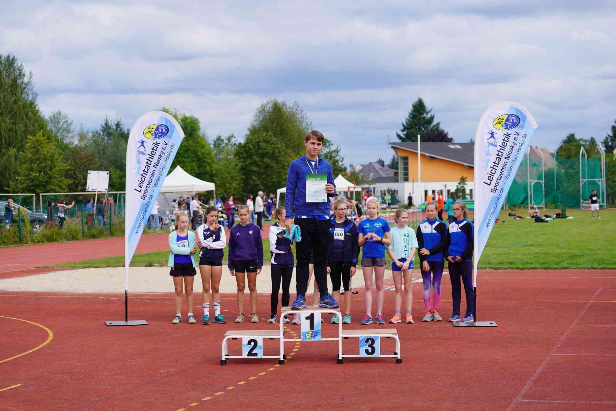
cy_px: 206
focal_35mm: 71
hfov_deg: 28.5
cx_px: 308
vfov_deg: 19.2
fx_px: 1215
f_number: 5
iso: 100
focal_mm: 71
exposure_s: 1/320
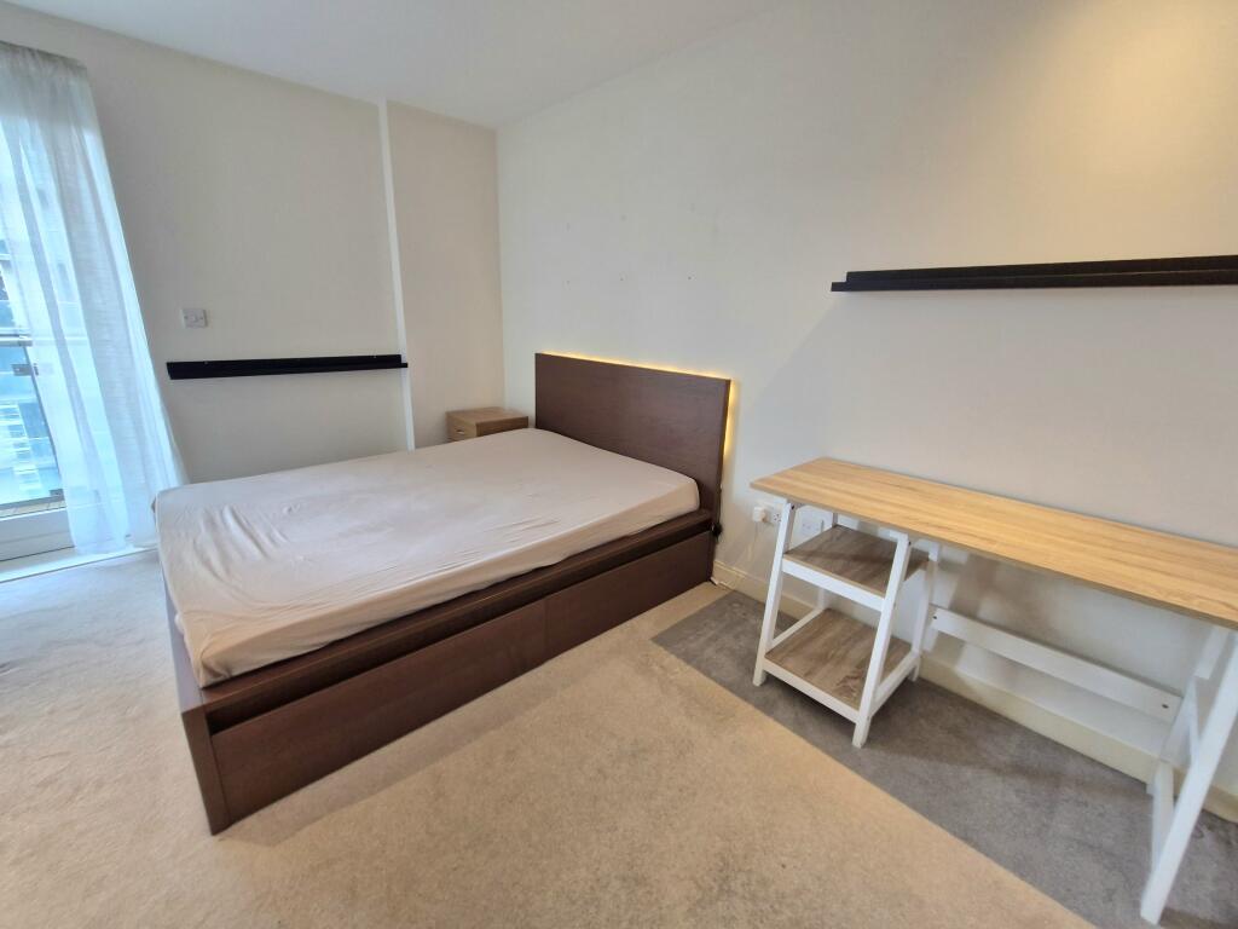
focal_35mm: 13
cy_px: 464
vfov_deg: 89.9
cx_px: 619
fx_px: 465
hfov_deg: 106.2
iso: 125
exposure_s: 1/50
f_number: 2.2
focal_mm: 1.74
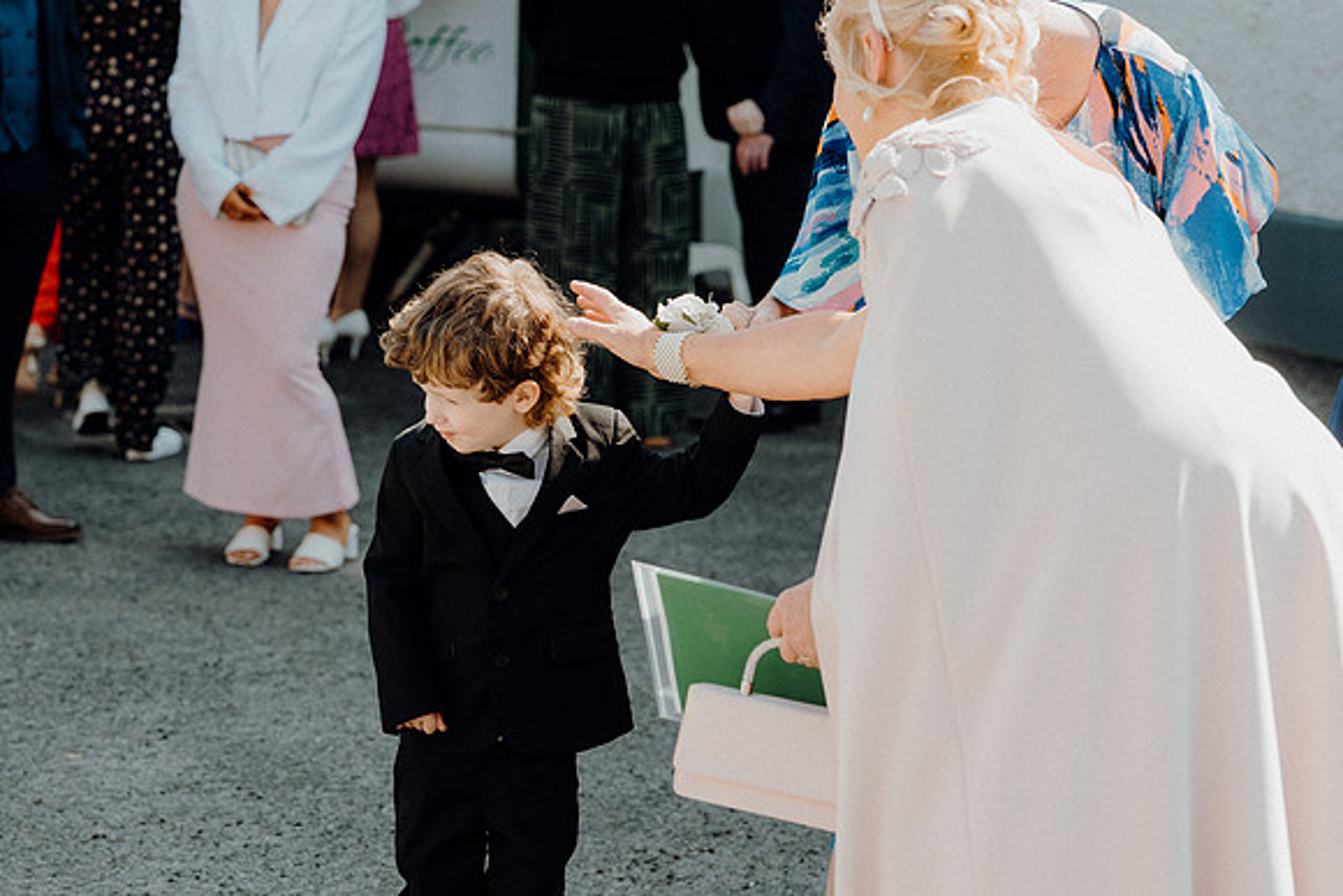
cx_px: 672
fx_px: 3919
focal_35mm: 105
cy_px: 448
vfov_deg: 13.0
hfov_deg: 19.4
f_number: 3.5
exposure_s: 1/400
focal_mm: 70
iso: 125
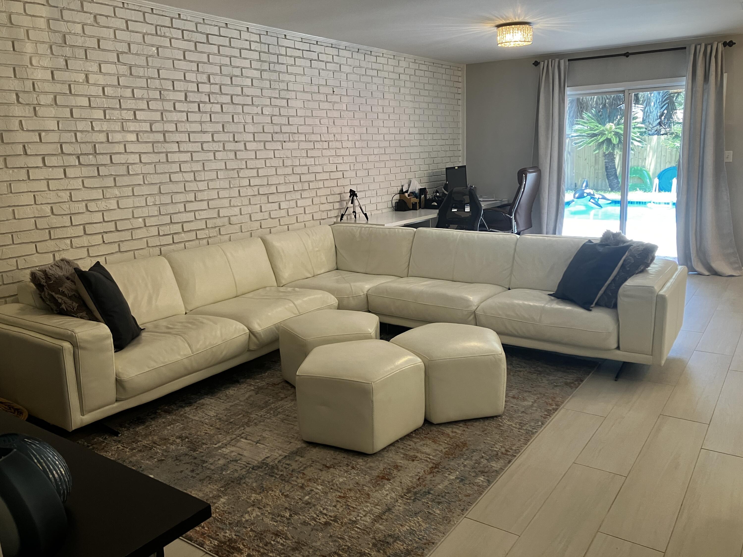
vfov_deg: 49.7
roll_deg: +2.2
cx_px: 372
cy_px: 278
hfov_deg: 63.4
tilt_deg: -10.4
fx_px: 601
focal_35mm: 28
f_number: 1.8
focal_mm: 3.99
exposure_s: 1/60
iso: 100
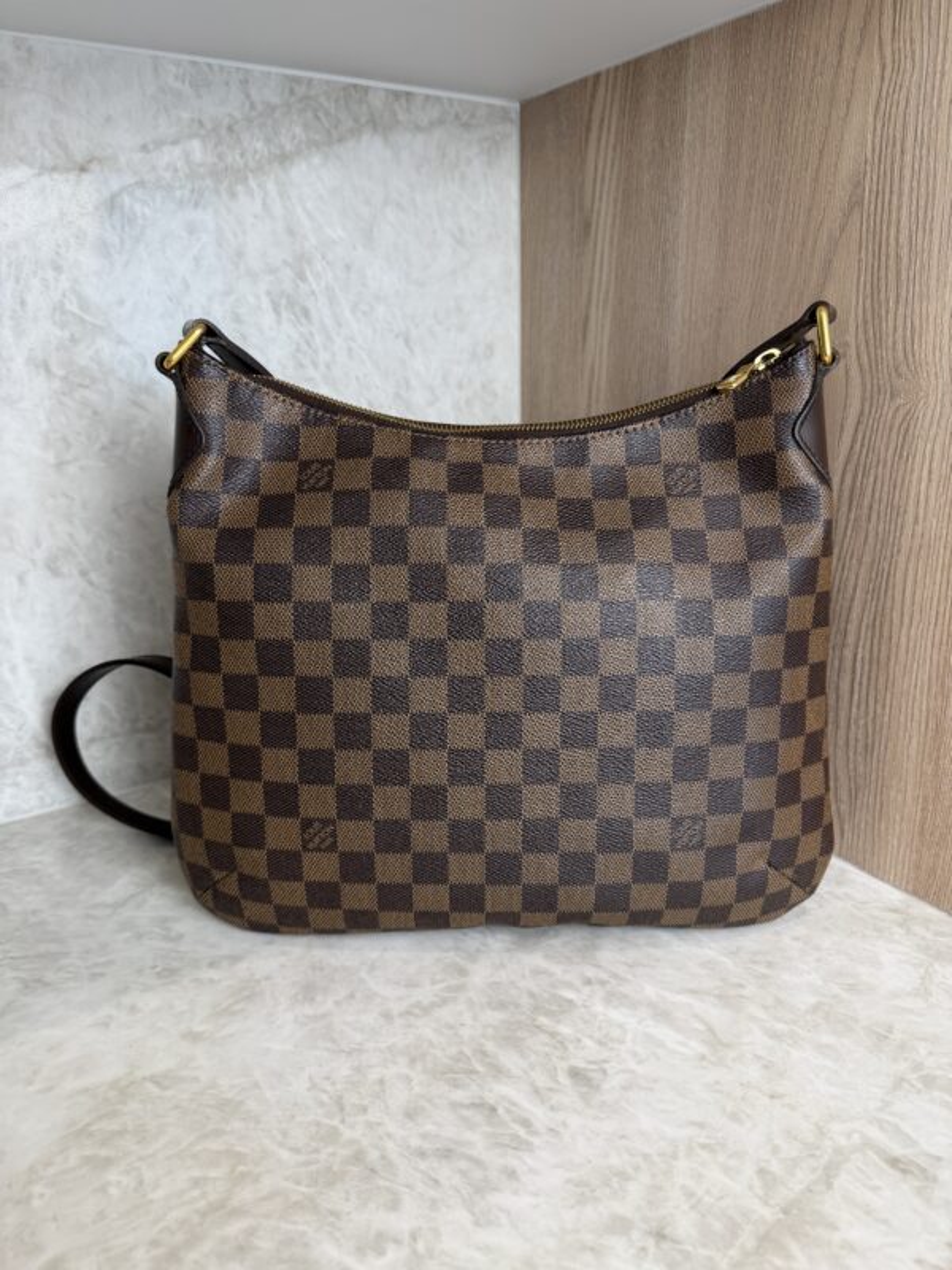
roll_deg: +1.1
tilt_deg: -17.5
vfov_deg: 71.6
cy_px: 635
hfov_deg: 56.8
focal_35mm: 24
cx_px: 476
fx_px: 880
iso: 100
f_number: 1.78
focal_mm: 6.76
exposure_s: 1/120
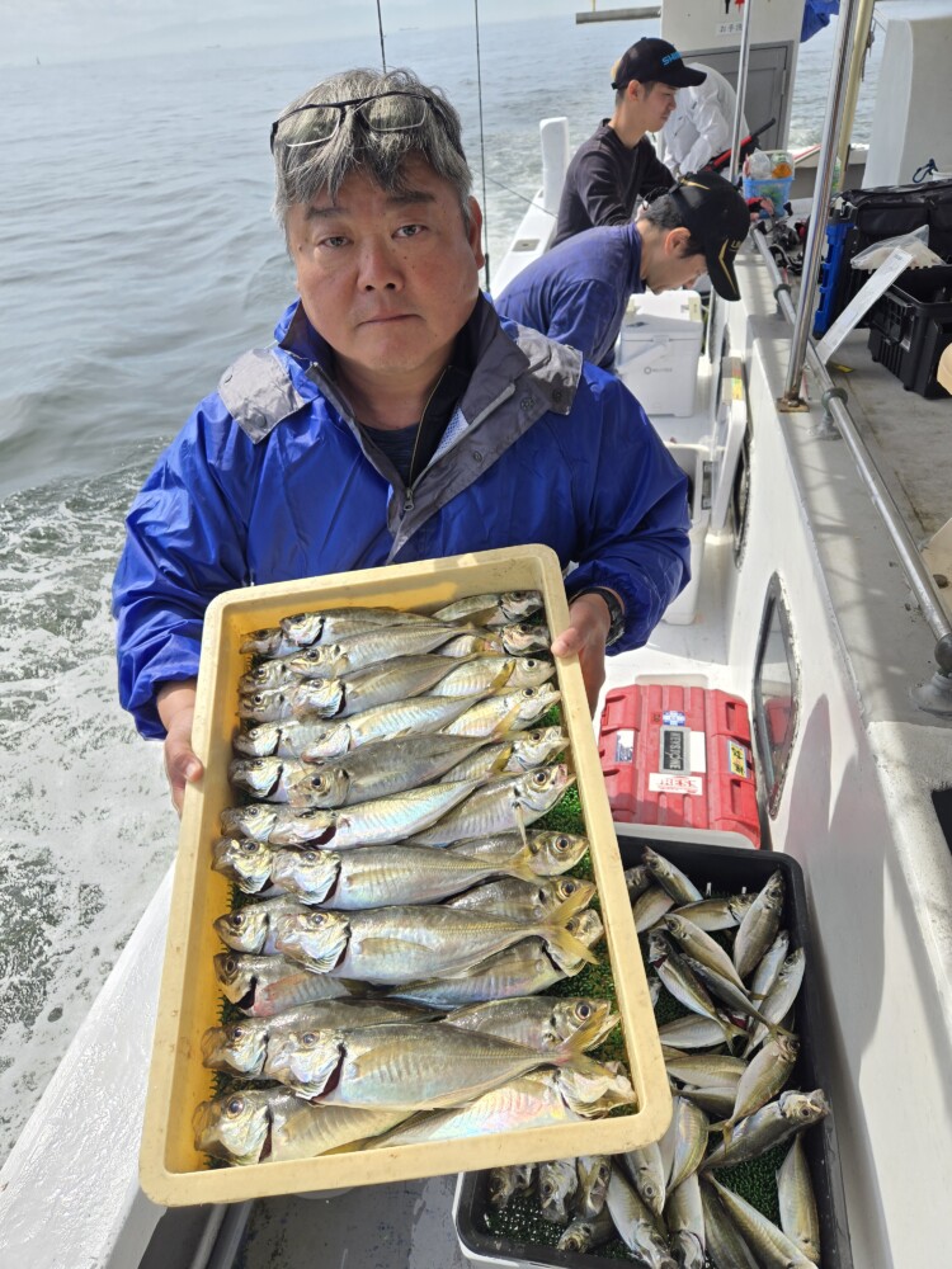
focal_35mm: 23
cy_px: 634
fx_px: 843
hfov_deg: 58.9
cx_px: 476
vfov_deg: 73.9
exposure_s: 1/2116
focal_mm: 5.4
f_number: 1.8
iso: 25
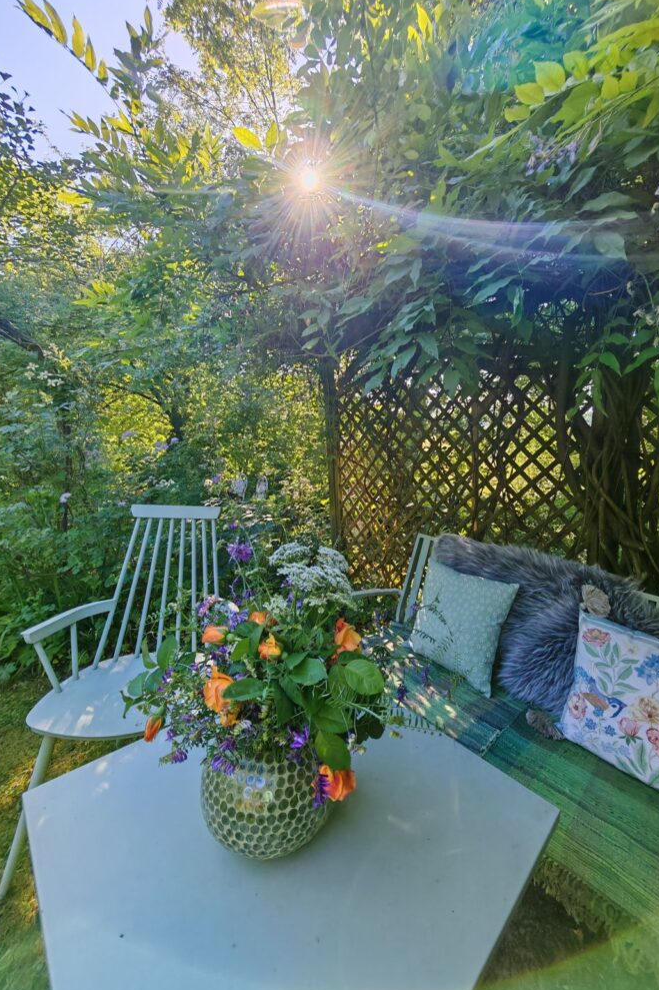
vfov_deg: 104.2
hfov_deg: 80.8
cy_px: 483
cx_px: 374
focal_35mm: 14
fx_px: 385
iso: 50
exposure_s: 1/190
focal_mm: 1.82
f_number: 2
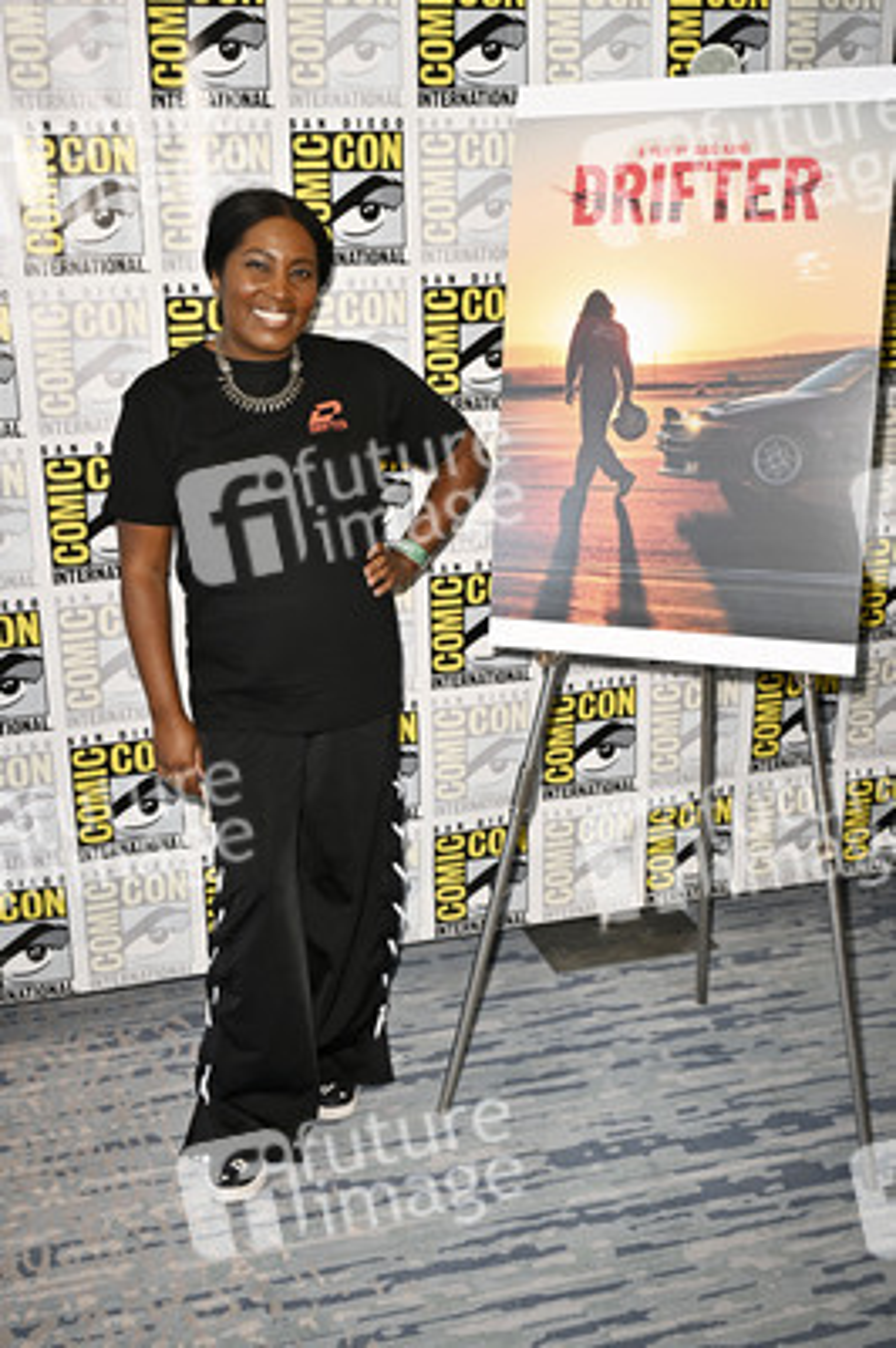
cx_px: 448
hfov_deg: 33.3
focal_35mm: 40
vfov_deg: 48.5
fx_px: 1496
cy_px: 674
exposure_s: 1/250
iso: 1250
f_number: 4.5
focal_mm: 40
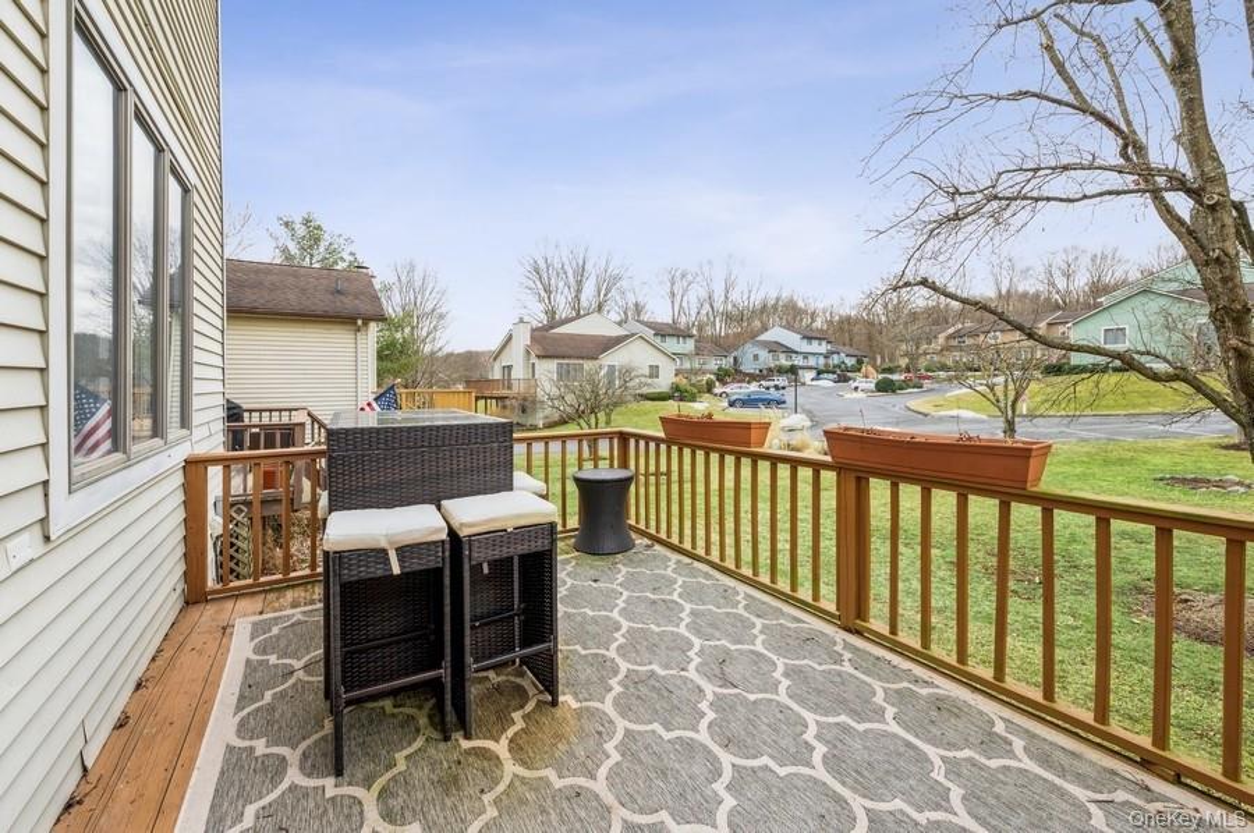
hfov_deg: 104.3
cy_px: 416
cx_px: 627
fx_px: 487
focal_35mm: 14
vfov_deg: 81.1
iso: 200
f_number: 11
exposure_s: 1/20
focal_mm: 14
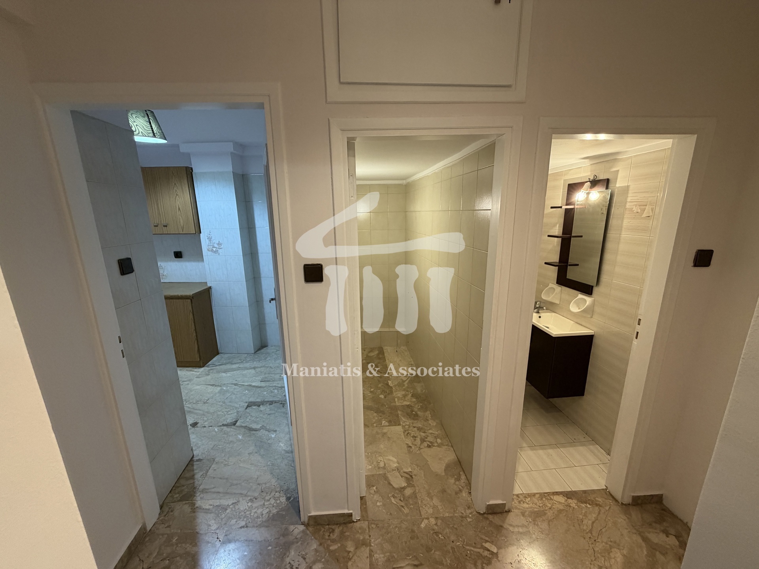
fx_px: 307
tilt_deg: -13.8
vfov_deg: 85.7
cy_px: 284
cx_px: 380
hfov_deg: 102.1
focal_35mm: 14
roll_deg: +0.2
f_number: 2.2
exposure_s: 1/50
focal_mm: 2.22
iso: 200
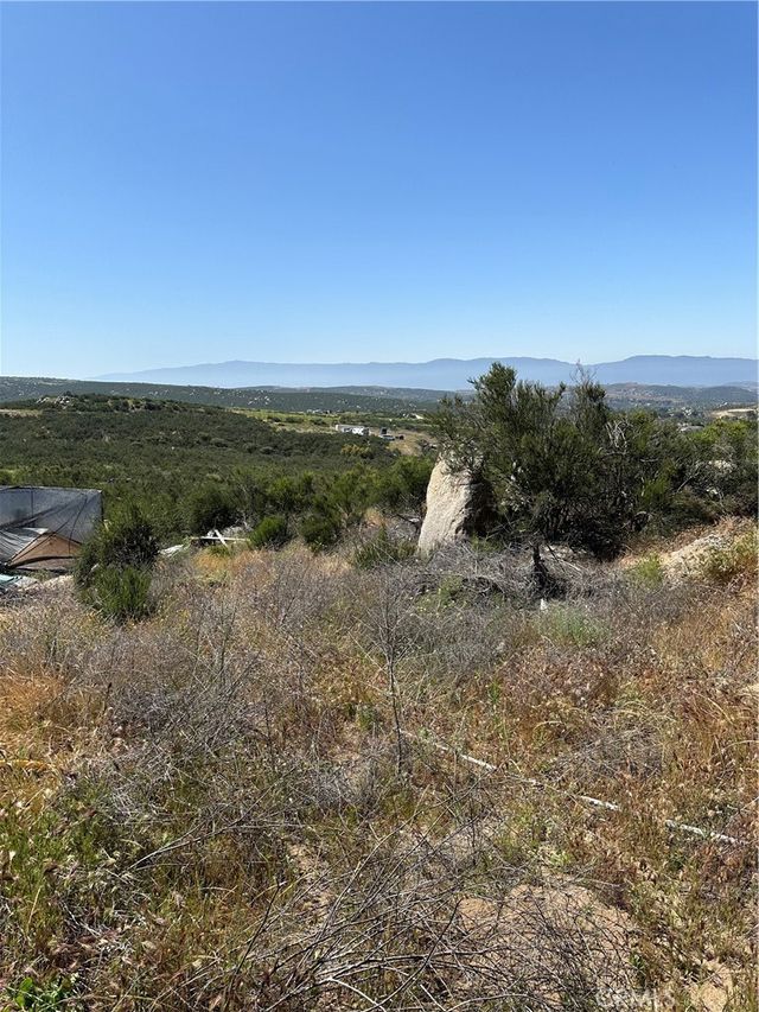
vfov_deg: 71.6
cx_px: 380
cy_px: 506
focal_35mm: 24
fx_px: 701
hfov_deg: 56.8
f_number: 1.78
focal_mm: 6.86
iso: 80
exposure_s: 1/5000
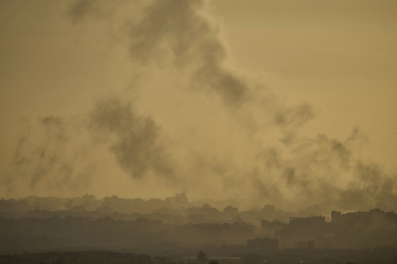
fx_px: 4411
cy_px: 132
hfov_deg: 5.2
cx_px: 198
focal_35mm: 400
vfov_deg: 3.4
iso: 80
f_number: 3.5
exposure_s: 1/8000
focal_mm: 400
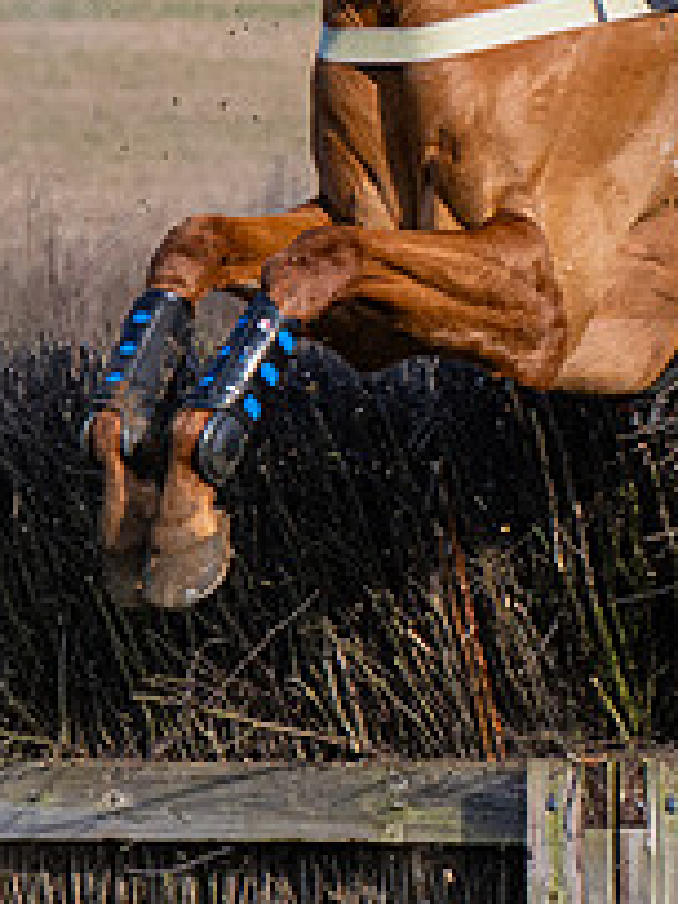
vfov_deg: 4.4
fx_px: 11830
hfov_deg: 3.2
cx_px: -1203
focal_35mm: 453
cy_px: 161
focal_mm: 70
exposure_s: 1/1600
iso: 250
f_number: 4
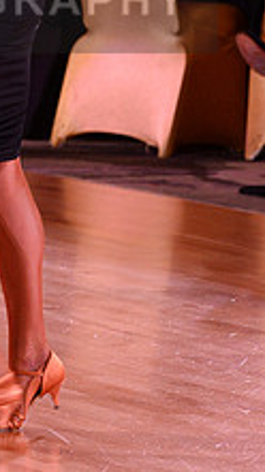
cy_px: -17
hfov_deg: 2.5
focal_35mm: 494
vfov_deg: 4.4
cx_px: -76
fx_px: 6183
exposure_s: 1/250
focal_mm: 180
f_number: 5.6
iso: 4000
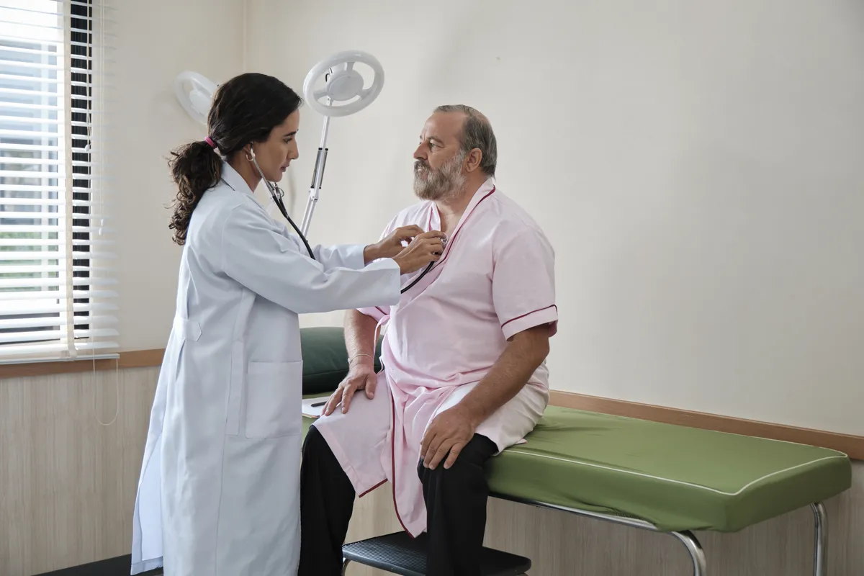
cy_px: 288
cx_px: 432
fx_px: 1128
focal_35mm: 47
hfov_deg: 41.9
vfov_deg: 28.6
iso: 200
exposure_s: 1/110
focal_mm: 31
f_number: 2.8
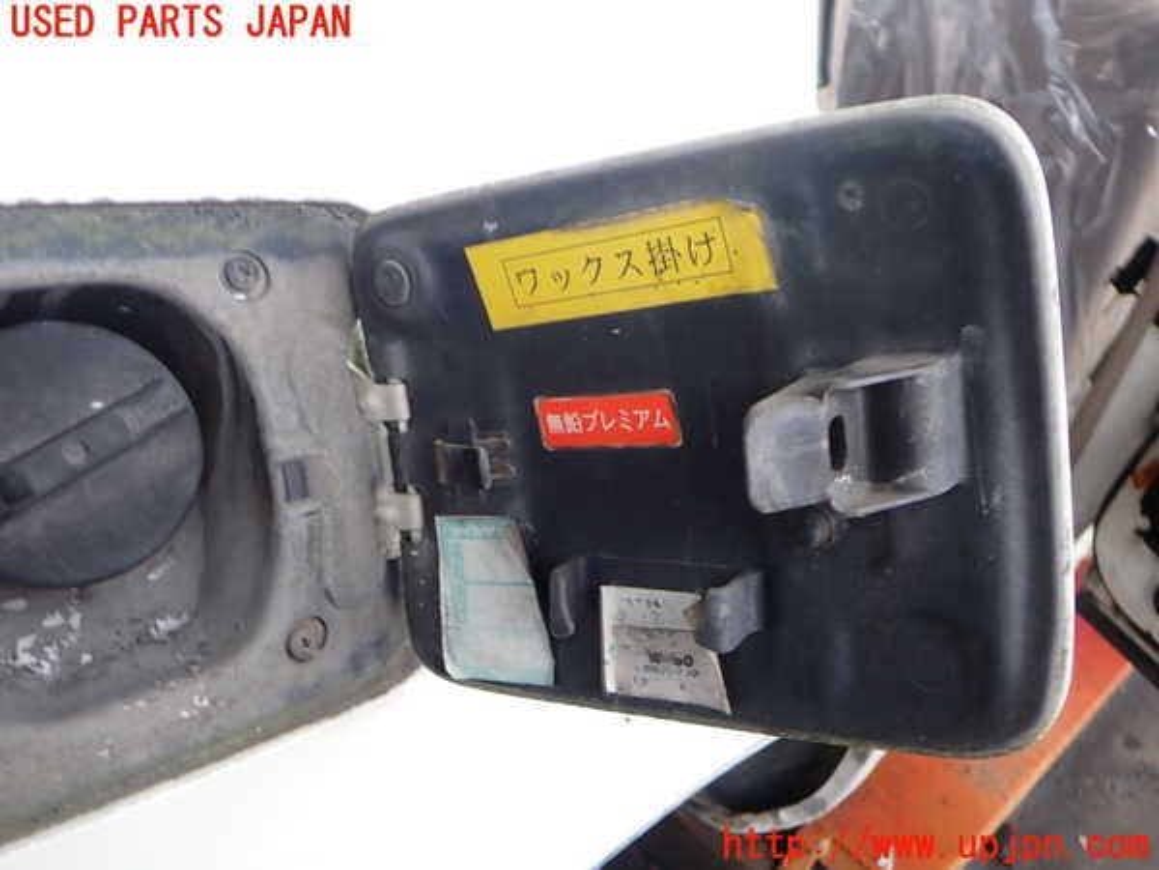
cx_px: 580
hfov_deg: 60.0
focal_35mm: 30
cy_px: 435
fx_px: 1004
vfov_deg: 46.8
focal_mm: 5.4
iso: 100
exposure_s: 1/30
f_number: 6.3
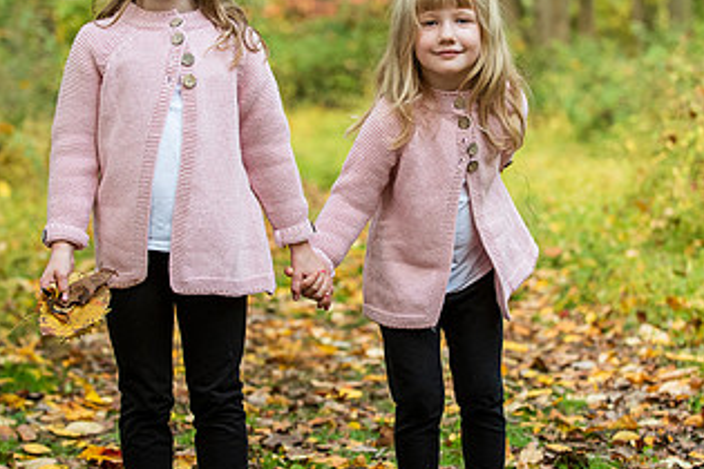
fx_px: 2522
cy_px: 182
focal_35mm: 129
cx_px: 355
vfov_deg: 10.6
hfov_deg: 15.9
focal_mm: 70
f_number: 3.5
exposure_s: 1/250
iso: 1000
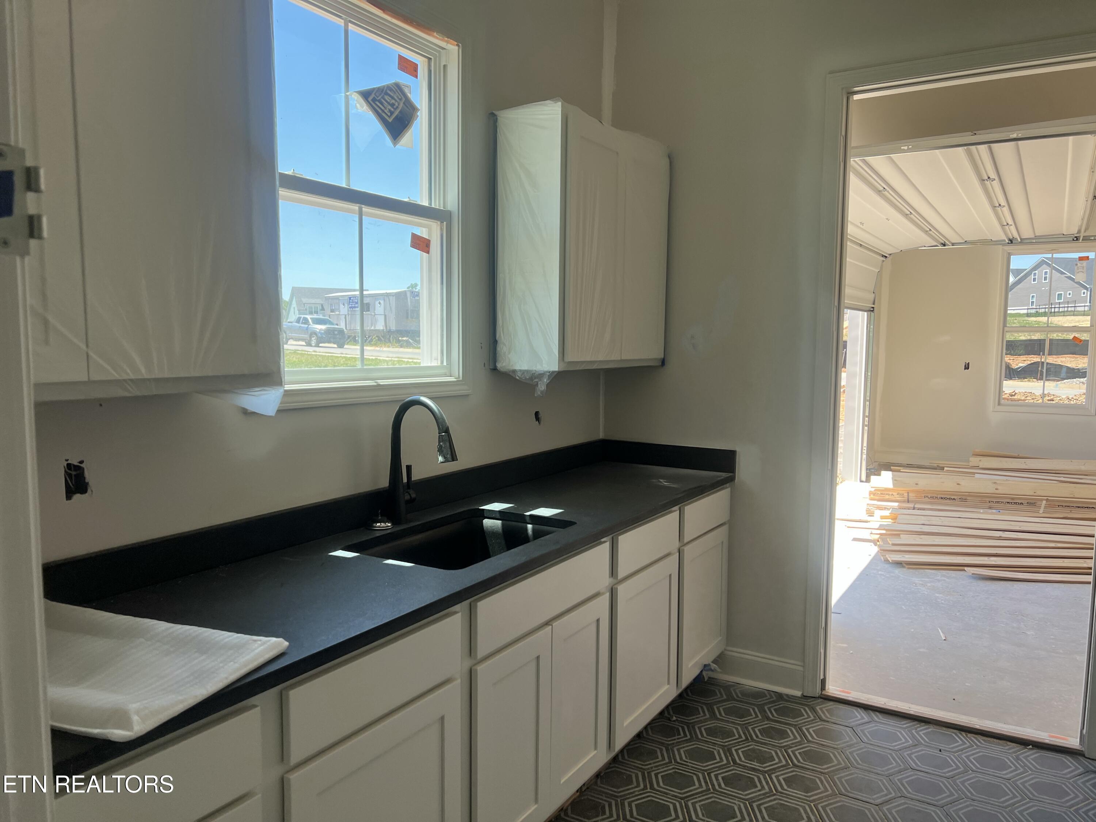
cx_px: 548
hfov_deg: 67.3
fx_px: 823
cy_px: 411
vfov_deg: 53.1
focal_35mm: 26
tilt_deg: -7.2
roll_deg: -0.4
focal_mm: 5.7
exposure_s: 1/502
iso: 50
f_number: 1.5
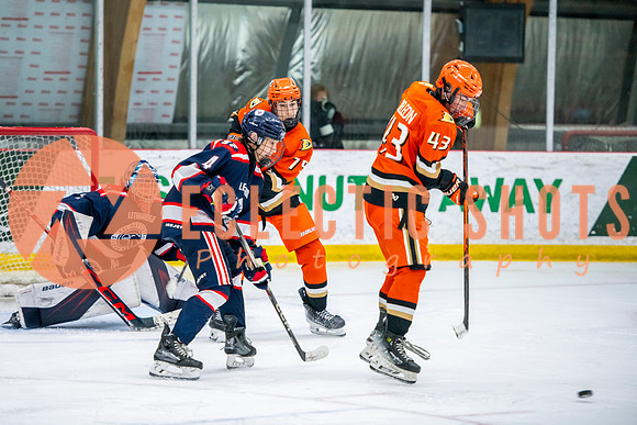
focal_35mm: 175
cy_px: 186
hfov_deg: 11.8
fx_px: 3091
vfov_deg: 7.9
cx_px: 278
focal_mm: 155
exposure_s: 1/800
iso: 2500
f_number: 3.2
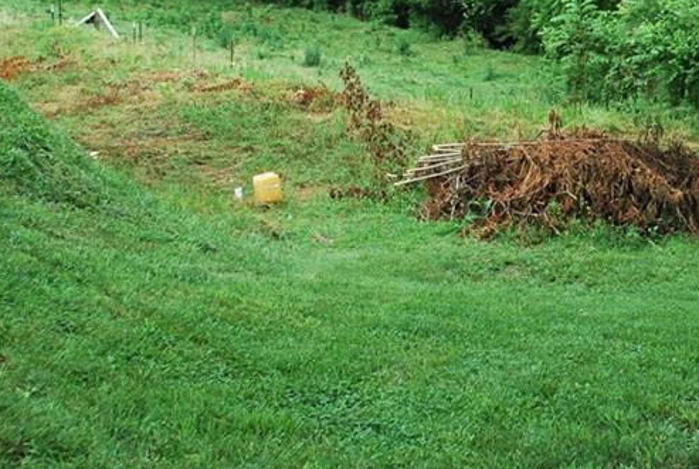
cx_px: 553
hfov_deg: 24.6
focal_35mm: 81
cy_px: 111
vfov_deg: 16.8
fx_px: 1576
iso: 140
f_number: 5.6
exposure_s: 1/125
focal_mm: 26
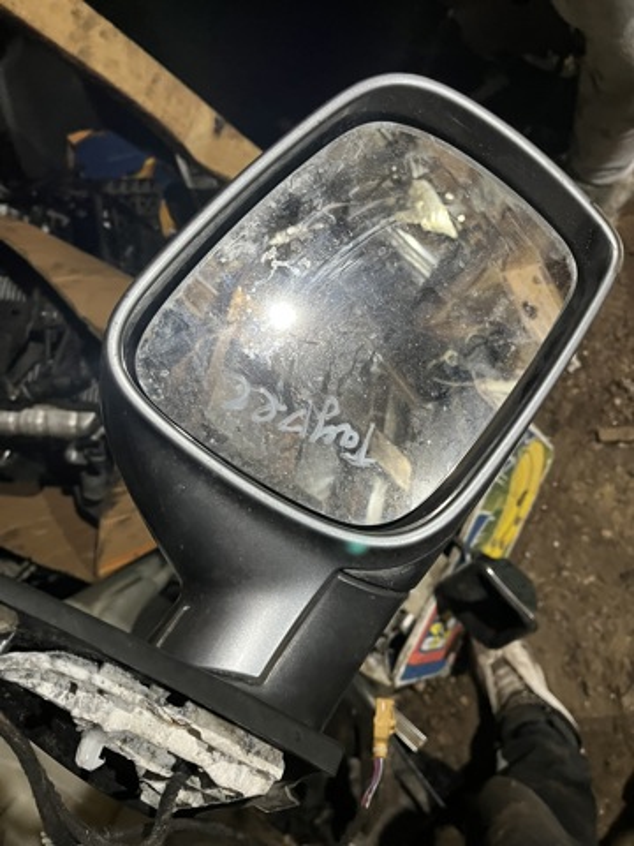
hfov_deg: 53.1
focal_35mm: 26
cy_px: 423
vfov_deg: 67.3
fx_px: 635
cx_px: 317
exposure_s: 1/45
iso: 500
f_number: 1.6
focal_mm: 5.1
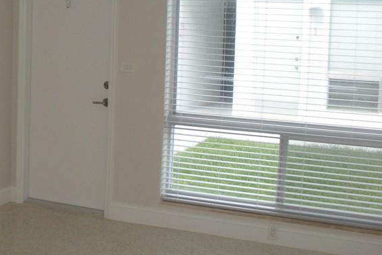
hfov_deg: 29.0
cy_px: 81
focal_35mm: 68
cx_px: 81
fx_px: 721
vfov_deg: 19.9
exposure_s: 1/68.2
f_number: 3.5
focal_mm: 6.3
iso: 110
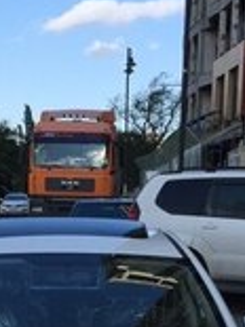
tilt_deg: -12.6
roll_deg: +0.3
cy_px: 390
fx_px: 879
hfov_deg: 15.8
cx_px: 49
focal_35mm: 93
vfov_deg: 19.8
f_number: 2.2
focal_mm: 4.15
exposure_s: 1/1236
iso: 32
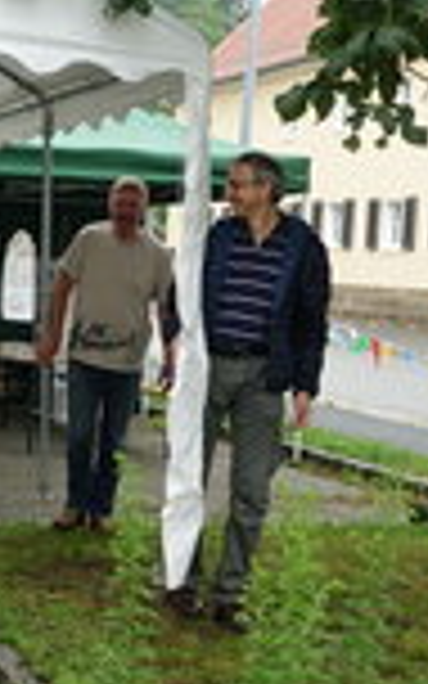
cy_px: 308
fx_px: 1456
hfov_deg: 15.1
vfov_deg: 26.5
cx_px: -270
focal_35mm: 78
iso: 100
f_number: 2.8
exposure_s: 1/125
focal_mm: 10.59
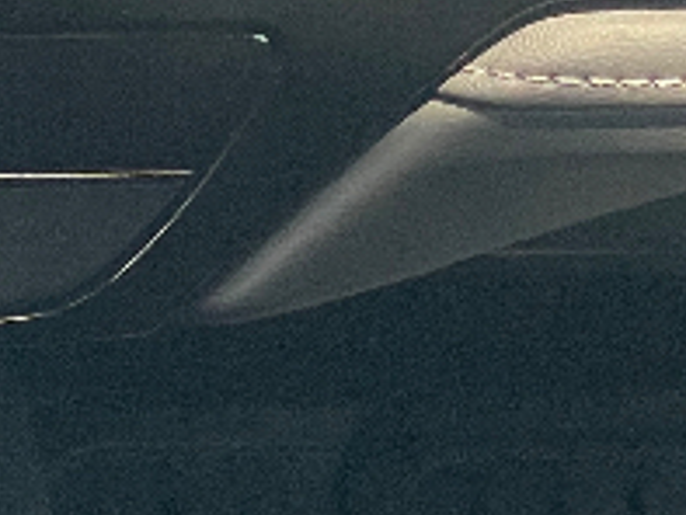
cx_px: -683
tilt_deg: -26.4
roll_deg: -0.4
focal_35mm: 270
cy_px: -515
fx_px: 5354
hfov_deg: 7.1
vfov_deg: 5.4
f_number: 2
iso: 125
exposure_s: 1/99
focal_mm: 6
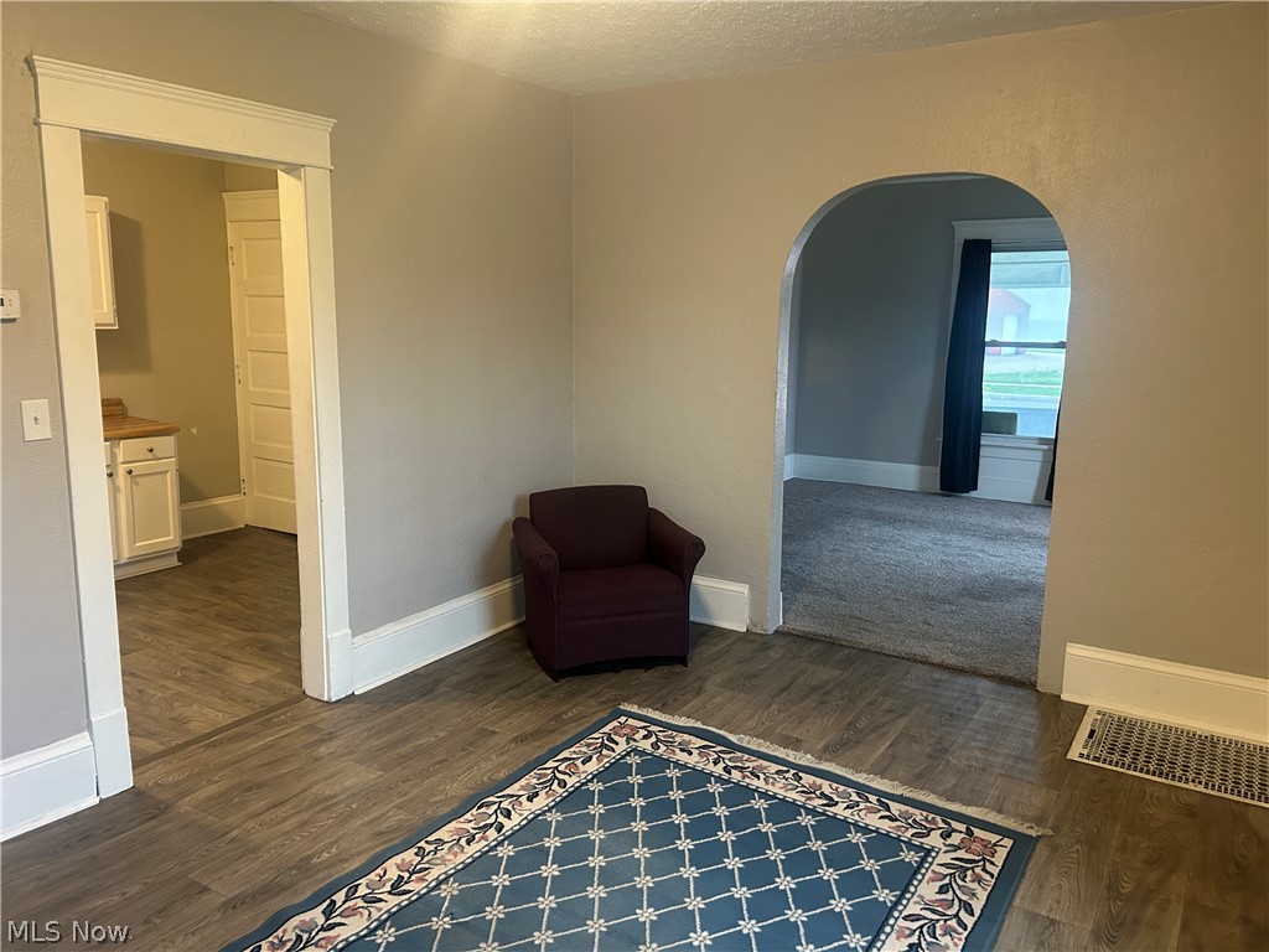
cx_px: 634
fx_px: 953
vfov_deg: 53.1
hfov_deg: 67.3
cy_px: 476
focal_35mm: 26
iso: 250
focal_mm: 5.7
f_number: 1.5
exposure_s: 1/60
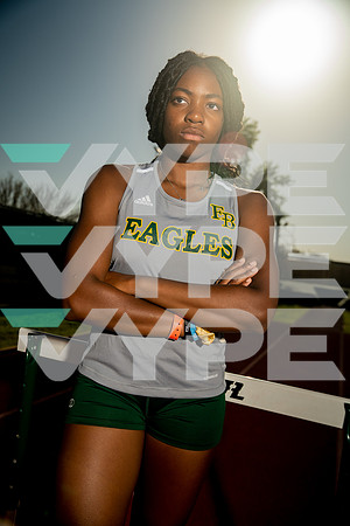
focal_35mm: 31
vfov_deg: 60.3
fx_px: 452
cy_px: 263
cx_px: 175
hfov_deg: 42.3
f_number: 4
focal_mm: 31
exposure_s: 1/250
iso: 250
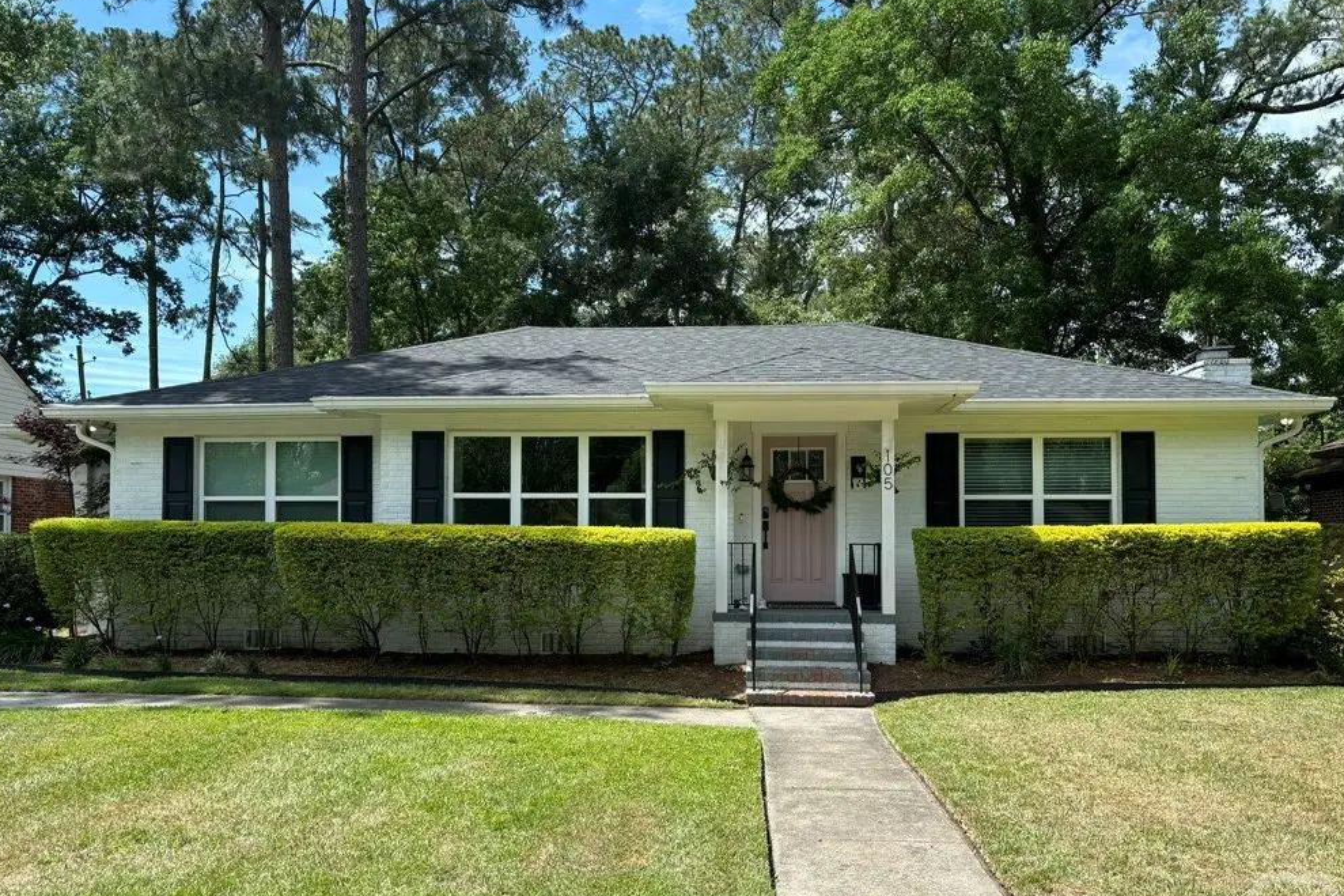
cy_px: 513
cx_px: 684
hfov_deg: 65.5
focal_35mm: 28
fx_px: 1045
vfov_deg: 46.3
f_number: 1.6
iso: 50
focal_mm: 5.96
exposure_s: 1/1783
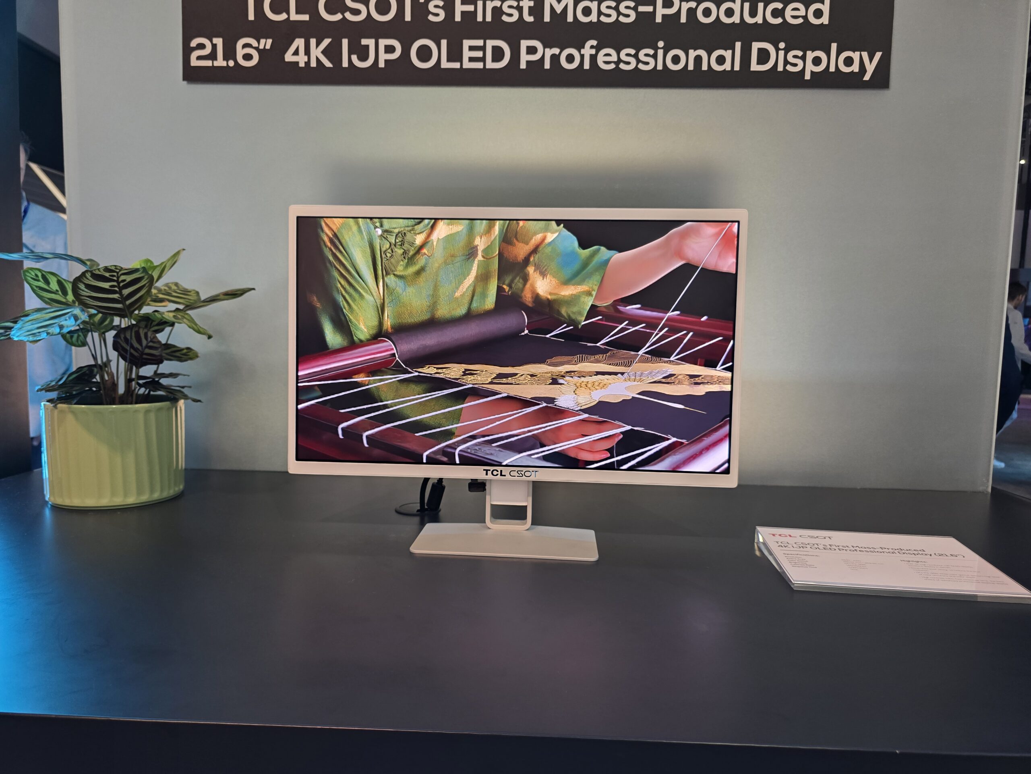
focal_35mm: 23
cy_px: 387
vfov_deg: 58.9
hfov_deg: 73.9
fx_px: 685
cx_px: 516
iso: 125
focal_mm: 6.3
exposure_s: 1/52
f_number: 1.7
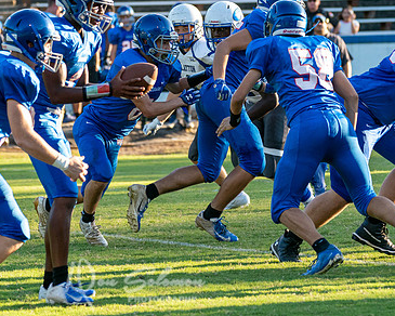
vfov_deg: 4.0
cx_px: 165
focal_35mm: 389
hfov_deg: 5.0
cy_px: 115
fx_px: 4548
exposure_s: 1/1000
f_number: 5.6
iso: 1250
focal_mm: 185
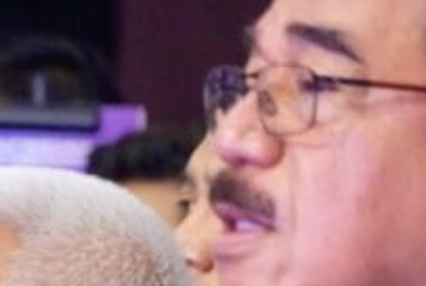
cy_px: 601
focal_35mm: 1210
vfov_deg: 1.1
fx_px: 14339
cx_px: -604
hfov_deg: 1.7
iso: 10000
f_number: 6.3
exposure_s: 1/80
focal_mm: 240
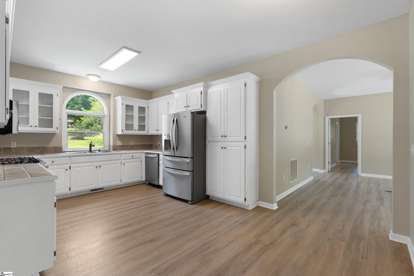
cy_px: 138
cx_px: 207
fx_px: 184
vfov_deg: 73.8
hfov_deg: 96.7
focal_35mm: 16
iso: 200
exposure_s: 1/4
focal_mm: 16
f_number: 8
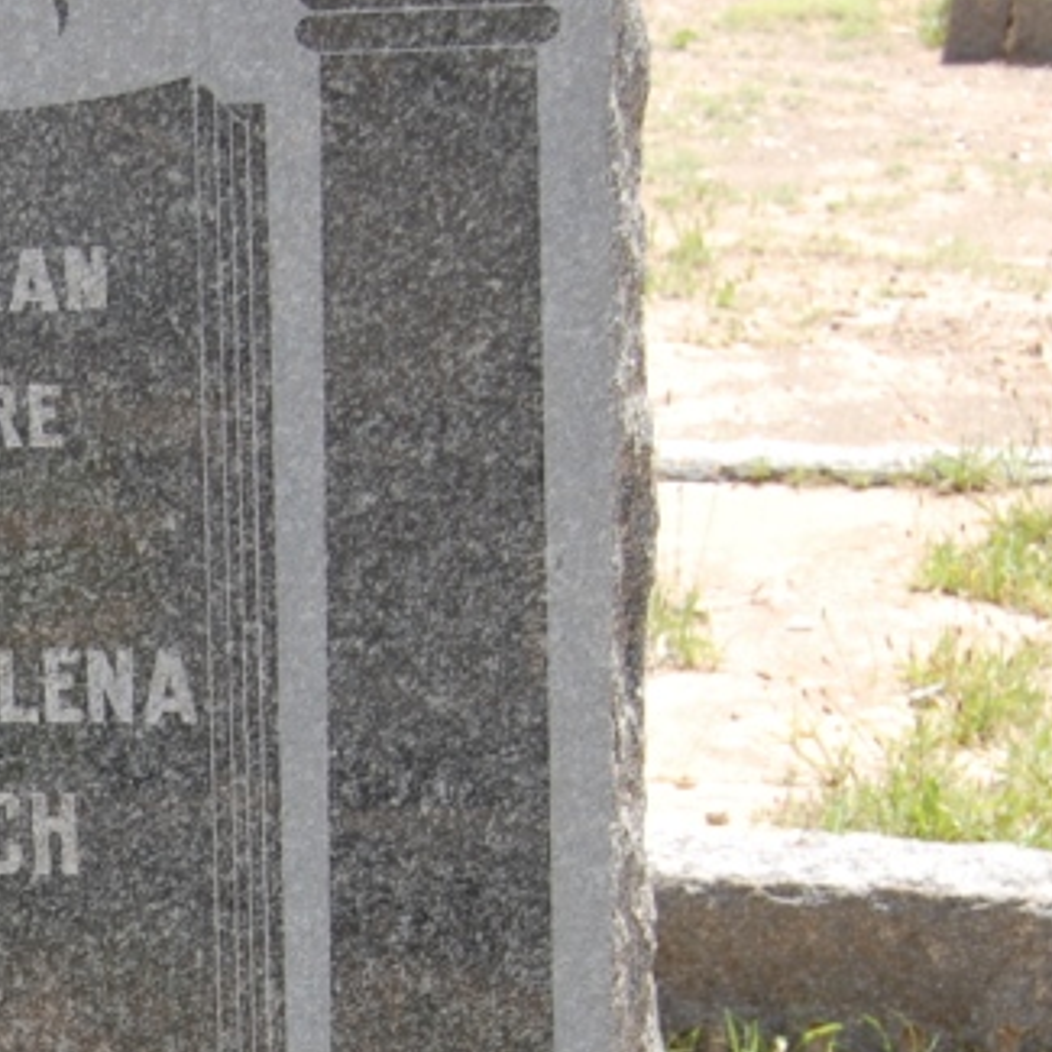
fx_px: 4275
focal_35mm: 124
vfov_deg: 13.8
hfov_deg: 13.4
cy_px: 1031
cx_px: -375
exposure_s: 1/200
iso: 200
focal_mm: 31
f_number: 7.1
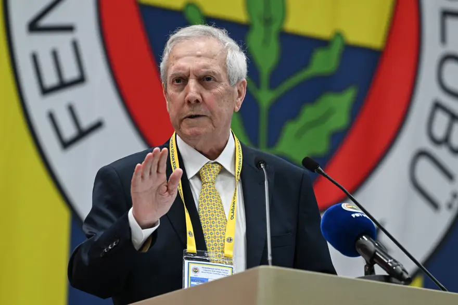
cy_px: 152
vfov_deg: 4.6
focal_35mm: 300
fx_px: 3815
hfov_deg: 6.9
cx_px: 229
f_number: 3.5
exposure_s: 1/250
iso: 2500
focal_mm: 200
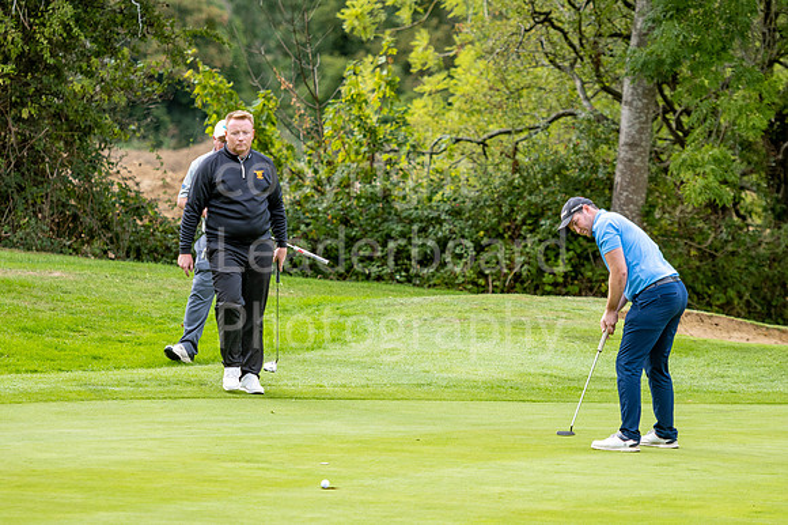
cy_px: 262
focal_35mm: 225
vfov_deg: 6.1
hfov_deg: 9.2
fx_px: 4922
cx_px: 394
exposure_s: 1/640
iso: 200
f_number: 3.2
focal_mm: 150
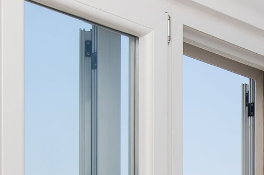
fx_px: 1026
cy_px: 347
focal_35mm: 140
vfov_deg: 9.2
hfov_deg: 13.9
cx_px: 368
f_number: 10
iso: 100
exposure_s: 1/200
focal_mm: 24
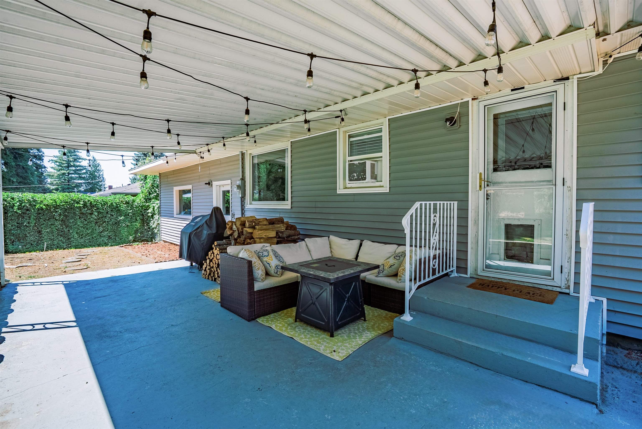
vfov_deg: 73.8
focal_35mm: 16
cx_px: 321
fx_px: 285
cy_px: 214
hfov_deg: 96.7
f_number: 8
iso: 400
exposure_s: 1/2500
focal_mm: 16
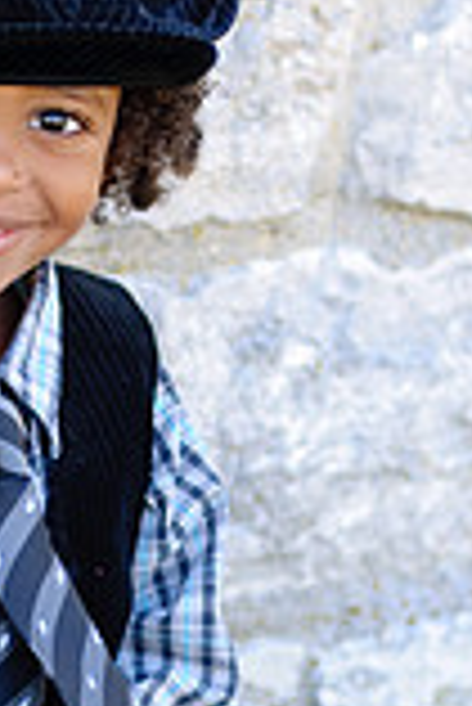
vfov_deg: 9.5
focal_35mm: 215
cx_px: -34
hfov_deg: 6.4
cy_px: 666
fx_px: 4219
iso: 200
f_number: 2.2
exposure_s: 1/320
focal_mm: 50
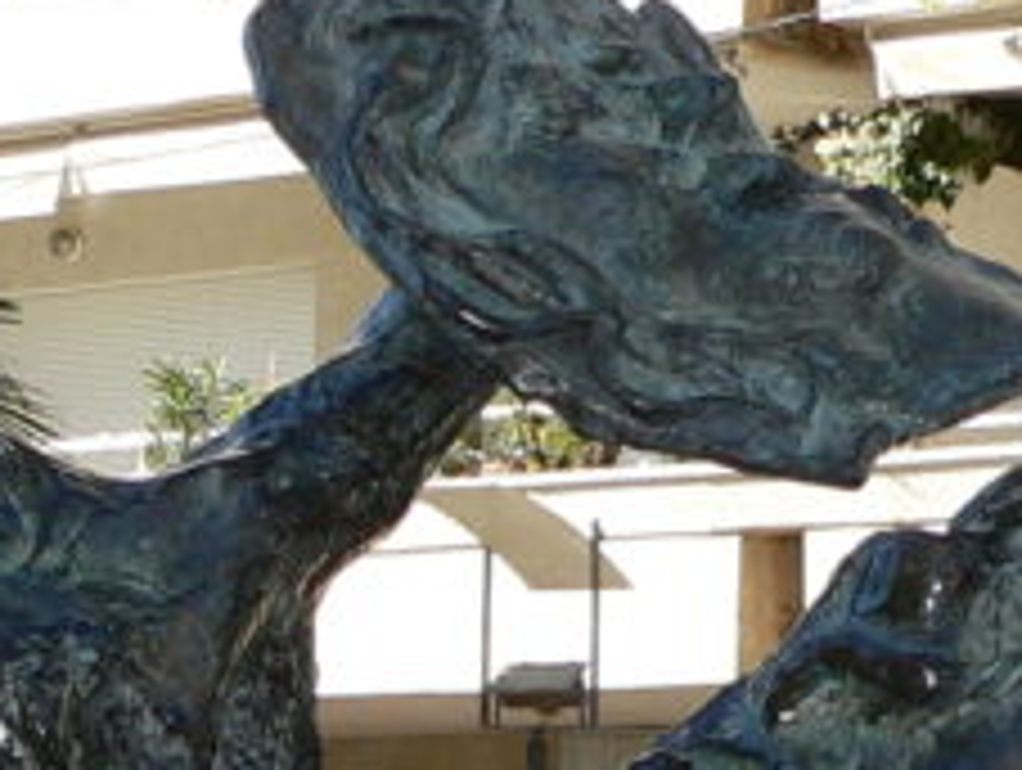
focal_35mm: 176
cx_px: 459
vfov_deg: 8.2
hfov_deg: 11.2
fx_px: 5204
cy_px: 1297
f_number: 4
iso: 100
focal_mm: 7.2
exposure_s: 1/320
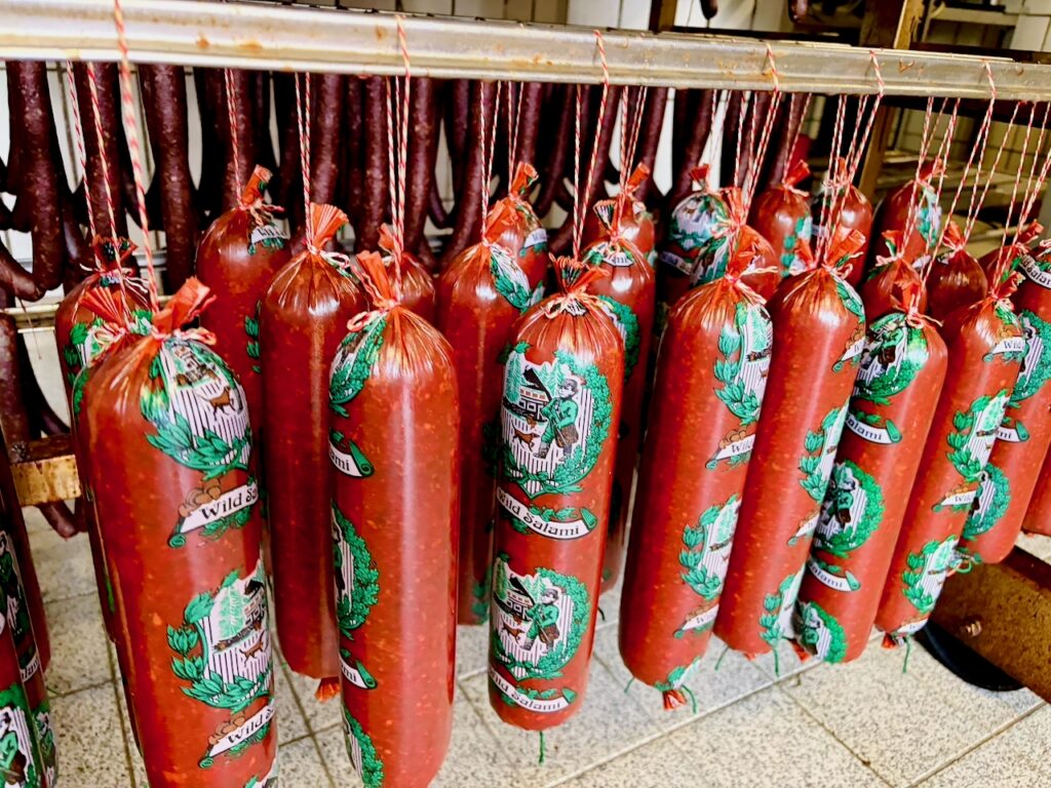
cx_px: 526
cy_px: 394
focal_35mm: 26
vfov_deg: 53.1
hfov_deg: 67.3
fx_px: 789
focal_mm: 5.96
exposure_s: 1/50
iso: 400
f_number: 1.6
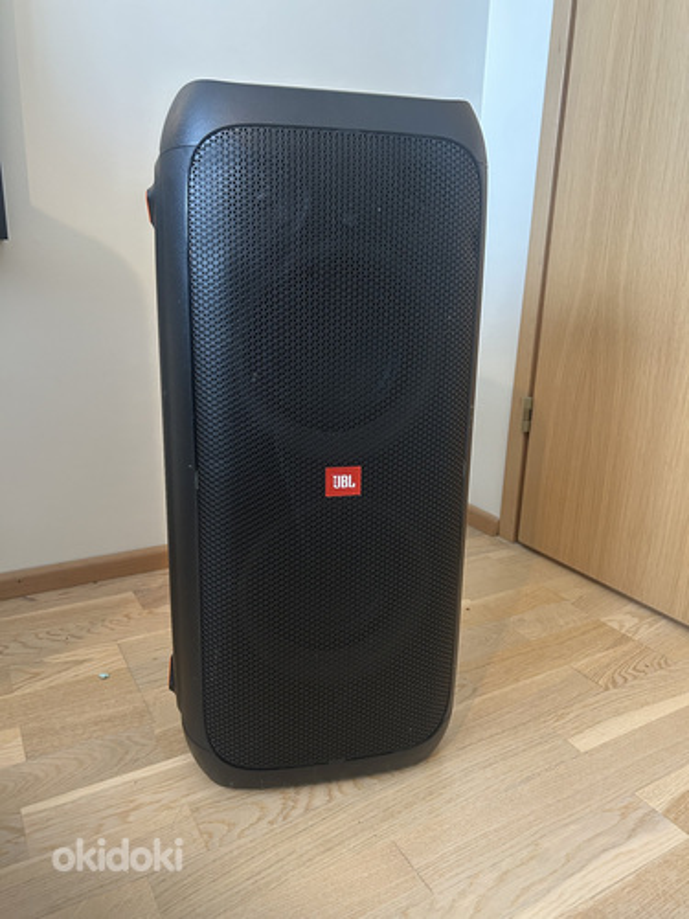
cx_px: 344
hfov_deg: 53.1
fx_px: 690
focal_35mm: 26
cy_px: 460
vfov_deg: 67.3
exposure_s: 1/60
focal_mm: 5.7
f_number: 1.5
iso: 250
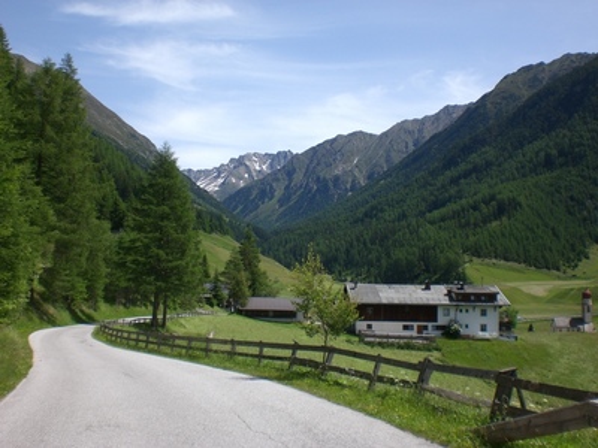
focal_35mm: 38
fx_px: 656
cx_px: 299
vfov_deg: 37.7
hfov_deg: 49.0
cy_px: 224
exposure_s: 1/400
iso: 50
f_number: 4.4
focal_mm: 6.3
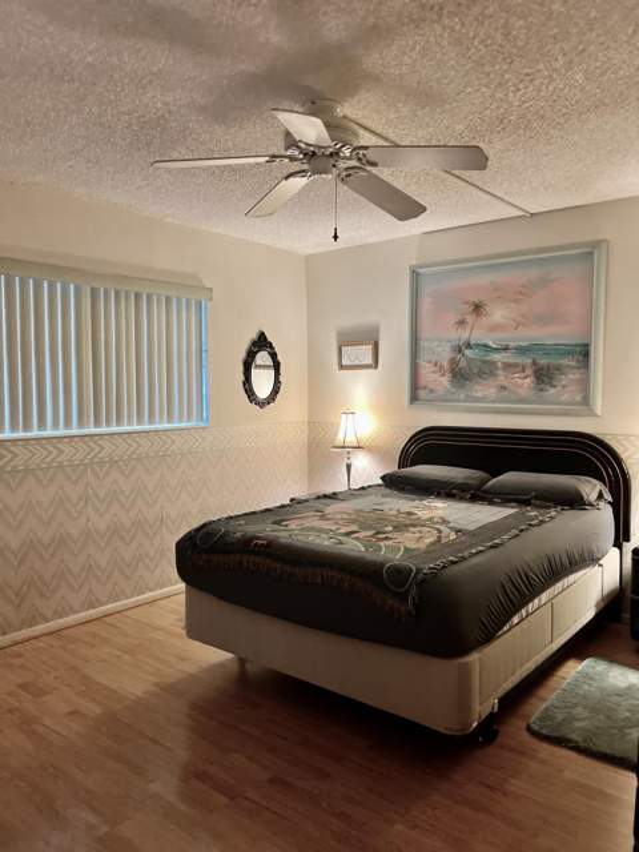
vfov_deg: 67.3
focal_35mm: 26
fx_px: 640
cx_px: 320
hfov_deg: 53.1
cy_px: 426
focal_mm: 5.7
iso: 400
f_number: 1.5
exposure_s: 1/60
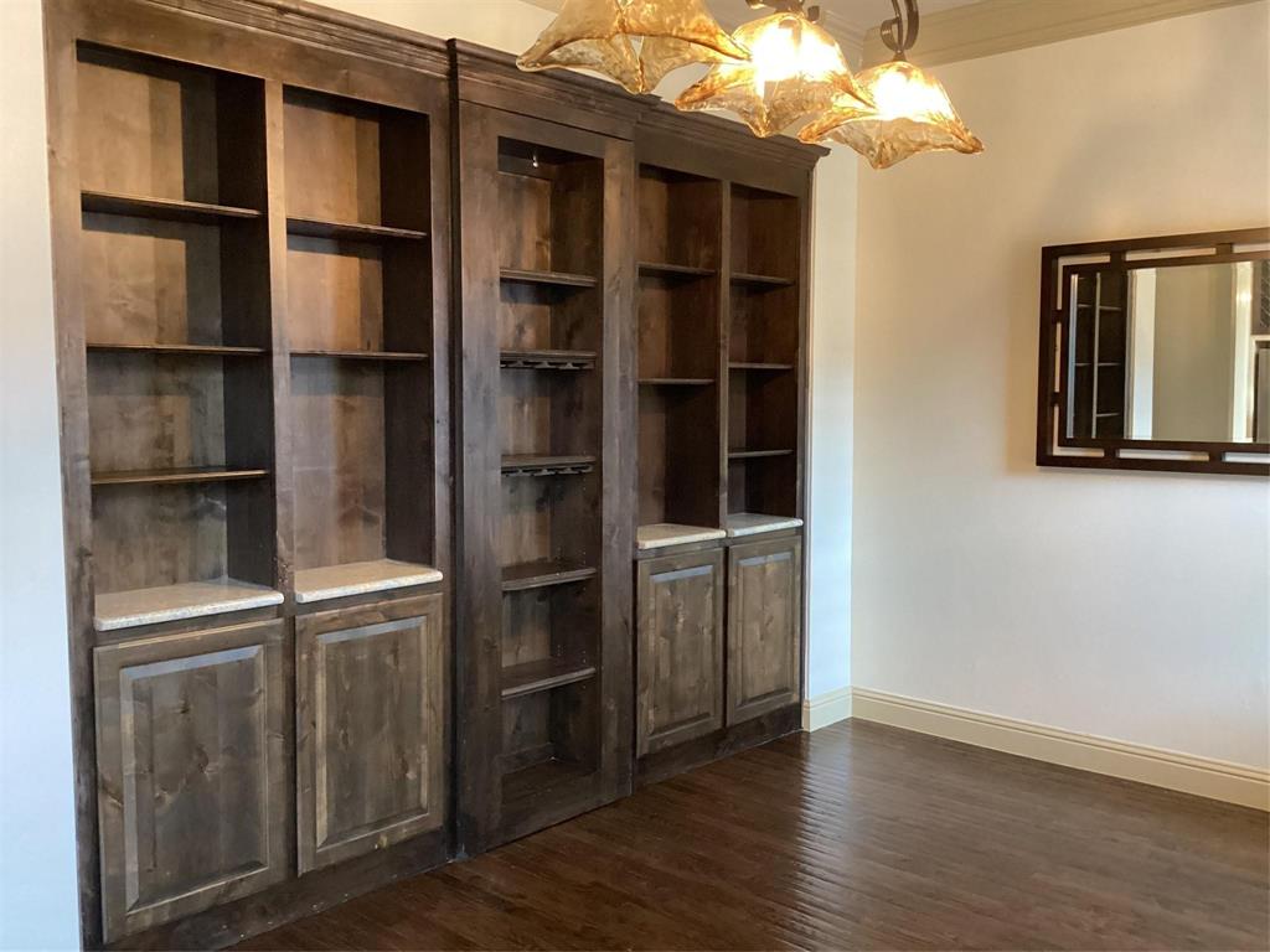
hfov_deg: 58.4
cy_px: 476
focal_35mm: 31
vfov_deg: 45.4
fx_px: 1137
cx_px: 635
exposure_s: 1/30
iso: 500
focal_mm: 3.3
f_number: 2.4
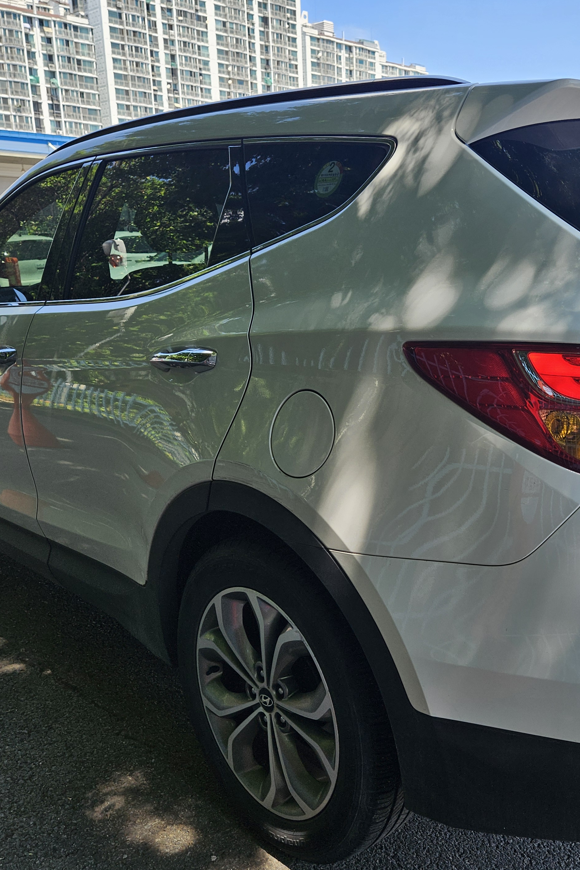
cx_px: 403
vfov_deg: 55.8
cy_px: 440
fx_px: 822
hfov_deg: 38.3
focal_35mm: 34
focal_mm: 5.4
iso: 25
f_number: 1.8
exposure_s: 1/423
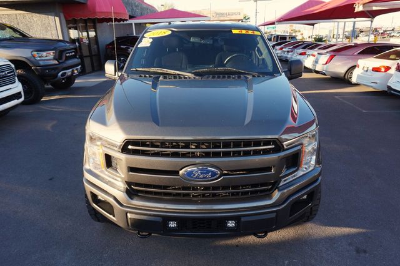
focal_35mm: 24
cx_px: 200
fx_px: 267
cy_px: 133
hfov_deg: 73.8
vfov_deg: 53.1
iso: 100
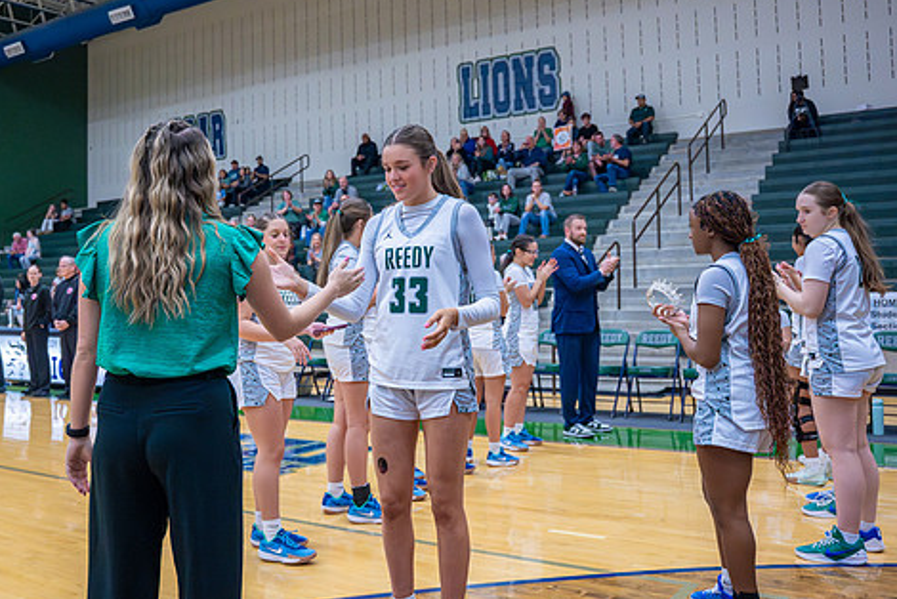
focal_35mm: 36
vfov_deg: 36.9
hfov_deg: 52.6
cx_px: 340
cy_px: 267
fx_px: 898
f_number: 2.8
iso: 4000
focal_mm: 24
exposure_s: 1/1000
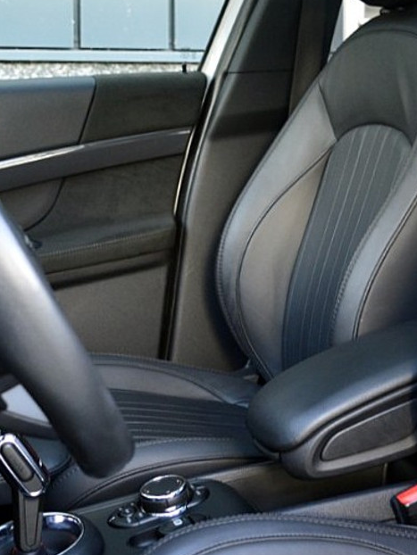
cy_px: 190
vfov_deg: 28.4
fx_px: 1093
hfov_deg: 21.5
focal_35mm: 68
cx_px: 303
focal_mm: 21
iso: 800
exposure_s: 1/60
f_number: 4
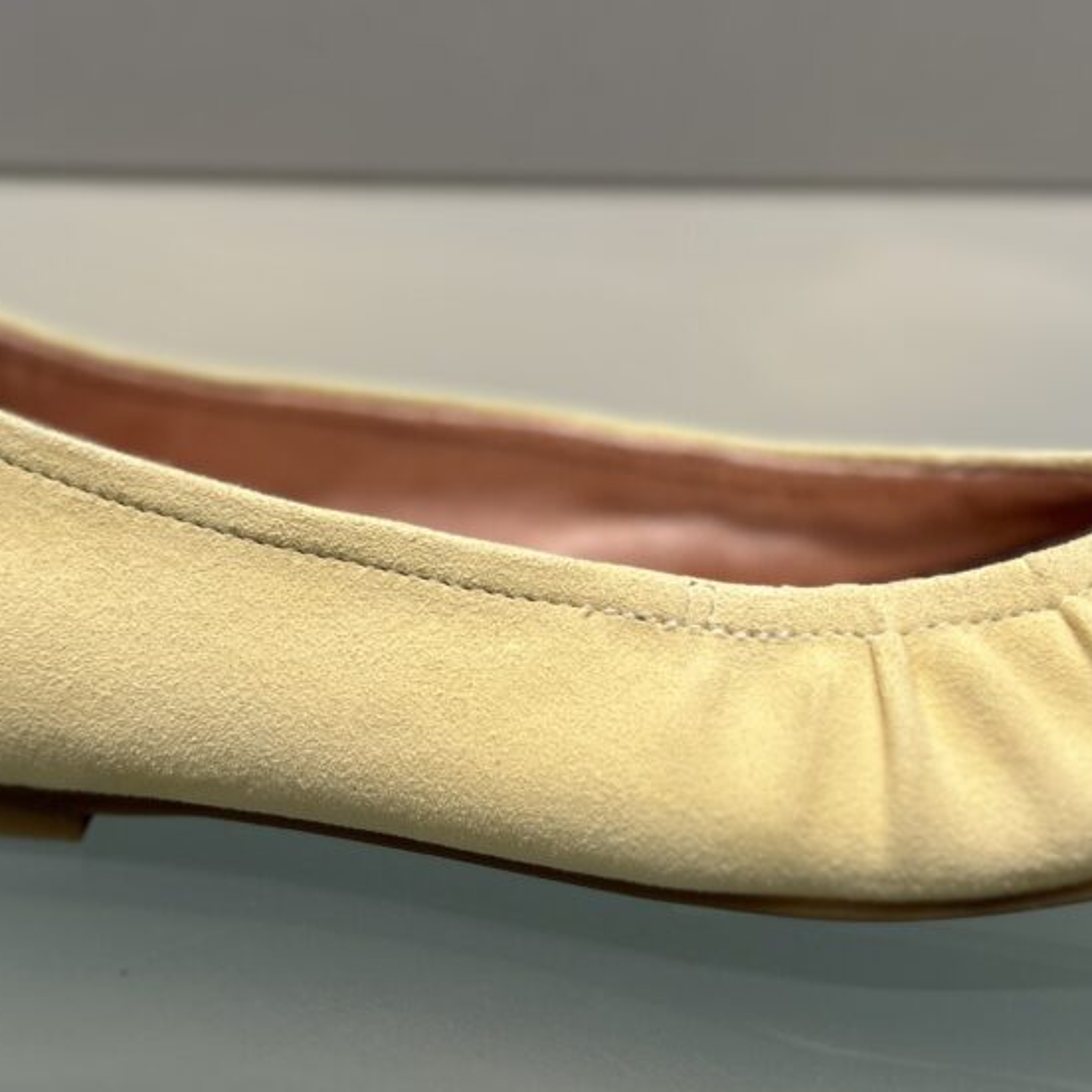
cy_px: 384
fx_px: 1785
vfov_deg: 33.8
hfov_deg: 34.0
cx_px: 461
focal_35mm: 50
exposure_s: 1/450
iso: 50
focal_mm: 5.7
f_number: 1.5
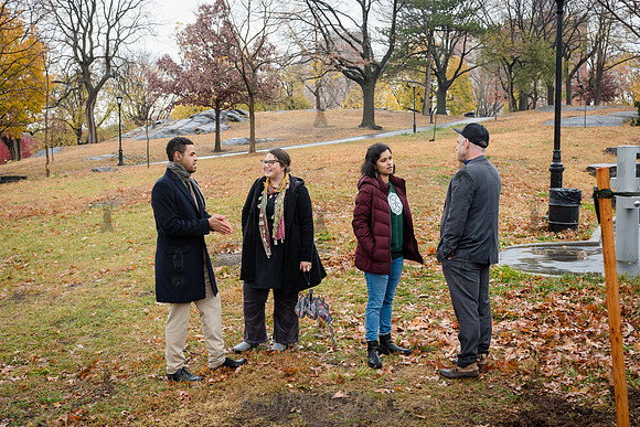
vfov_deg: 31.2
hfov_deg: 45.2
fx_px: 766
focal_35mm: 43
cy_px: 212
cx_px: 365
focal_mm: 36
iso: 500
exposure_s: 1/200
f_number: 5.6
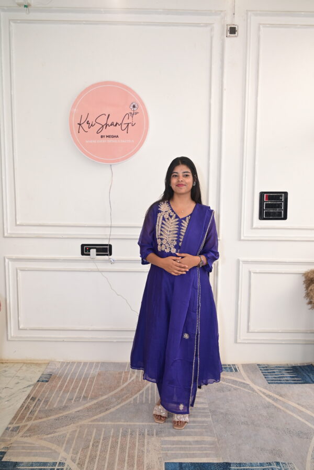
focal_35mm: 28
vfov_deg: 65.5
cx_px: 157
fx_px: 366
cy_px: 235
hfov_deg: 46.4
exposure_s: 1/250
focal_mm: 28
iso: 500
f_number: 5.6
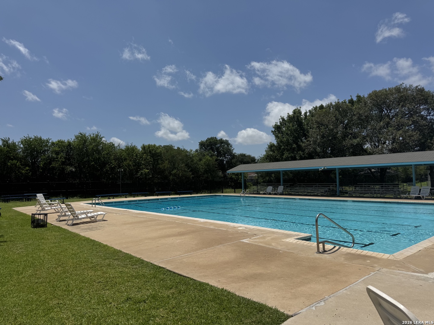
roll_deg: +0.7
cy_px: 162
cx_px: 217
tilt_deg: +2.7
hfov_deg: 71.6
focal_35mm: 24
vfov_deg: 56.8
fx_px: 301
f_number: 1.78
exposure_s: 1/9009
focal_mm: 6.76
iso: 80
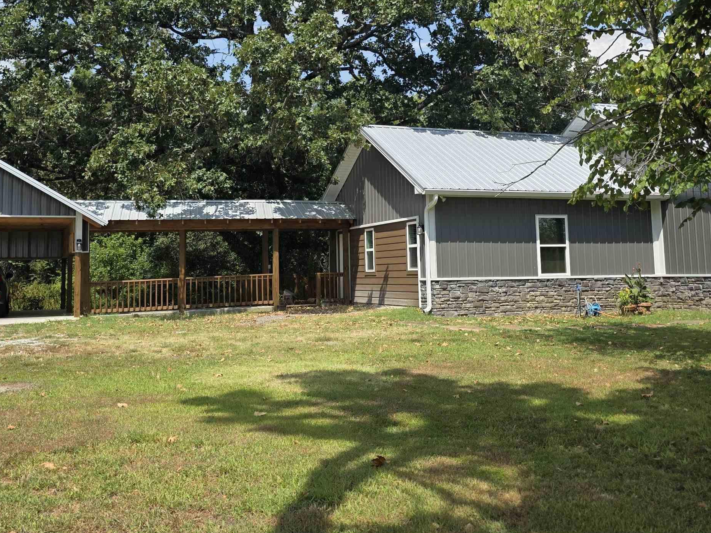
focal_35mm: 38
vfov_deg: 37.4
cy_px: 183
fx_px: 781
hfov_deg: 48.9
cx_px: 314
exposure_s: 1/4237
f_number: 1.7
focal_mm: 6.3
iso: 80
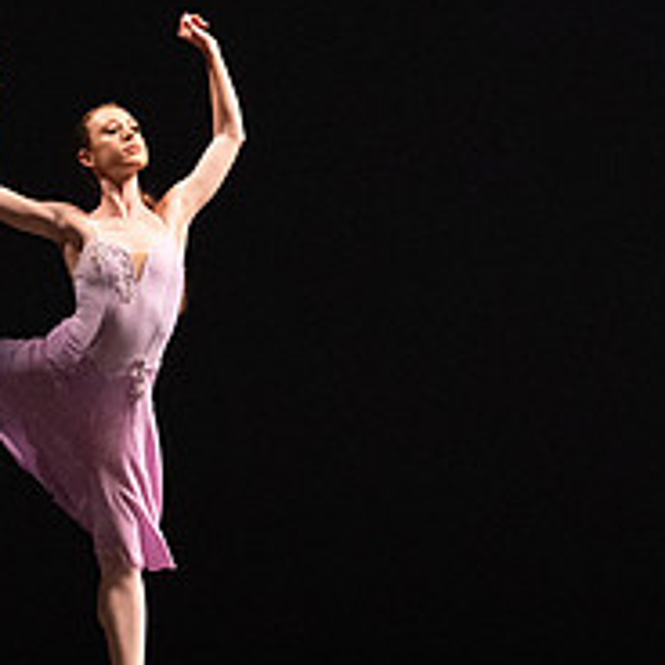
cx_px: 108
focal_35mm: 537
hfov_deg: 3.3
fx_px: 11671
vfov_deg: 3.3
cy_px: 360
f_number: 5
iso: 12800
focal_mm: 200
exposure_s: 1/400
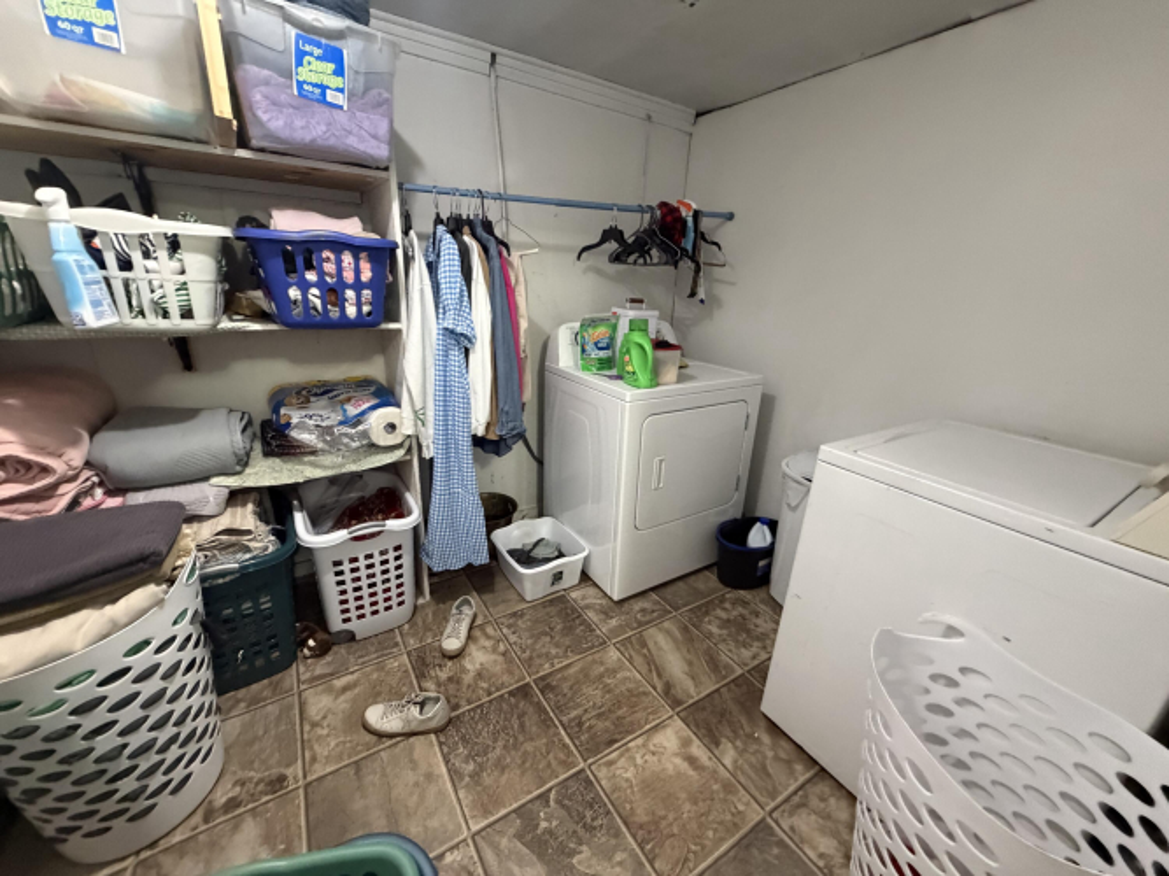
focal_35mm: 14
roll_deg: -3.2
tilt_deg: -18.8
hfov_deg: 102.1
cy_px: 438
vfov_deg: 85.7
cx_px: 584
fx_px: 473
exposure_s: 1/60
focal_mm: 2.22
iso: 640
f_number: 2.2
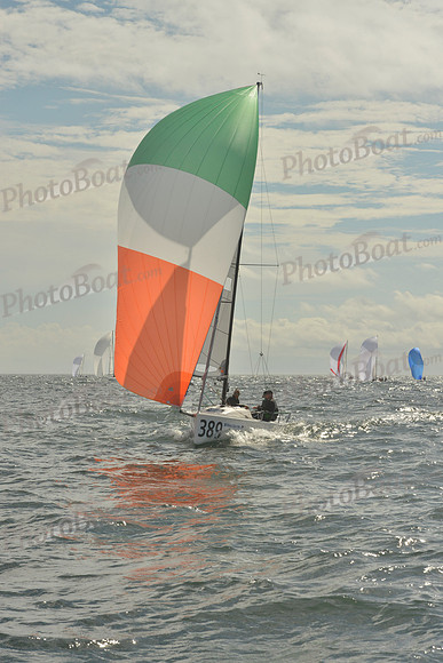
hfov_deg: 13.7
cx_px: 222
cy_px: 332
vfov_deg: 20.4
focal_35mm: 100
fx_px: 1845
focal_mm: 100
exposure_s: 1/1250
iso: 400
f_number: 13
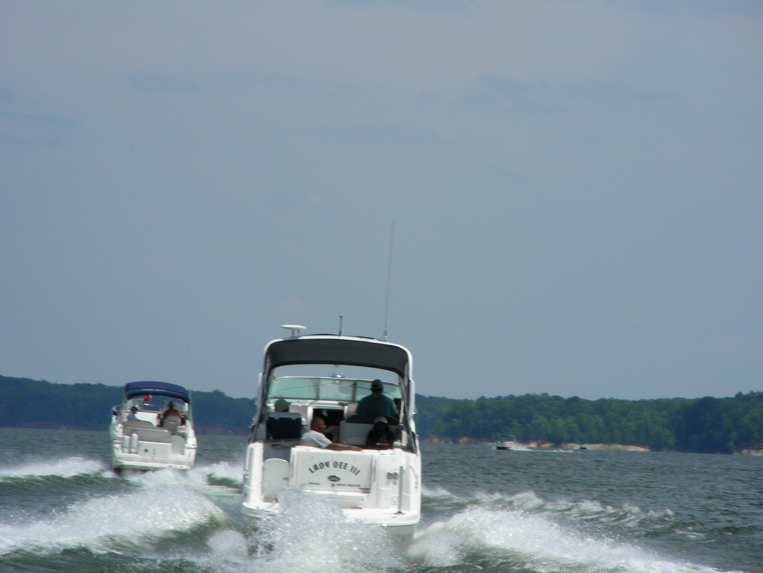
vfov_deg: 5.5
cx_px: 382
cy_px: 286
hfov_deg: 7.4
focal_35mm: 269
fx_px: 5929
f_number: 6.8
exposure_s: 1/571
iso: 50
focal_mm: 44.8
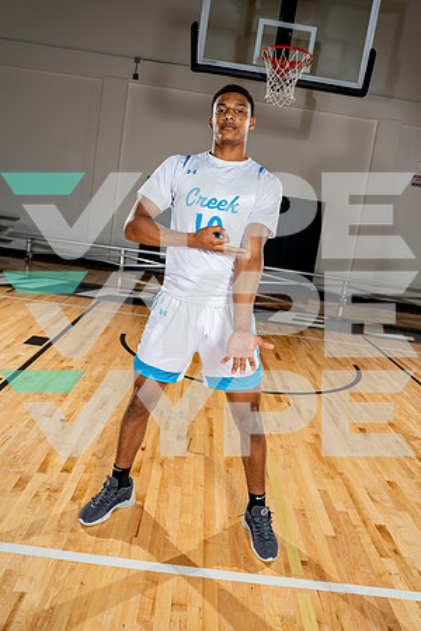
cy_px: 316
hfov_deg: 45.0
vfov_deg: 63.7
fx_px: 509
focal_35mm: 29
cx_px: 210
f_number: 5.6
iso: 200
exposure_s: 1/250
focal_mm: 29
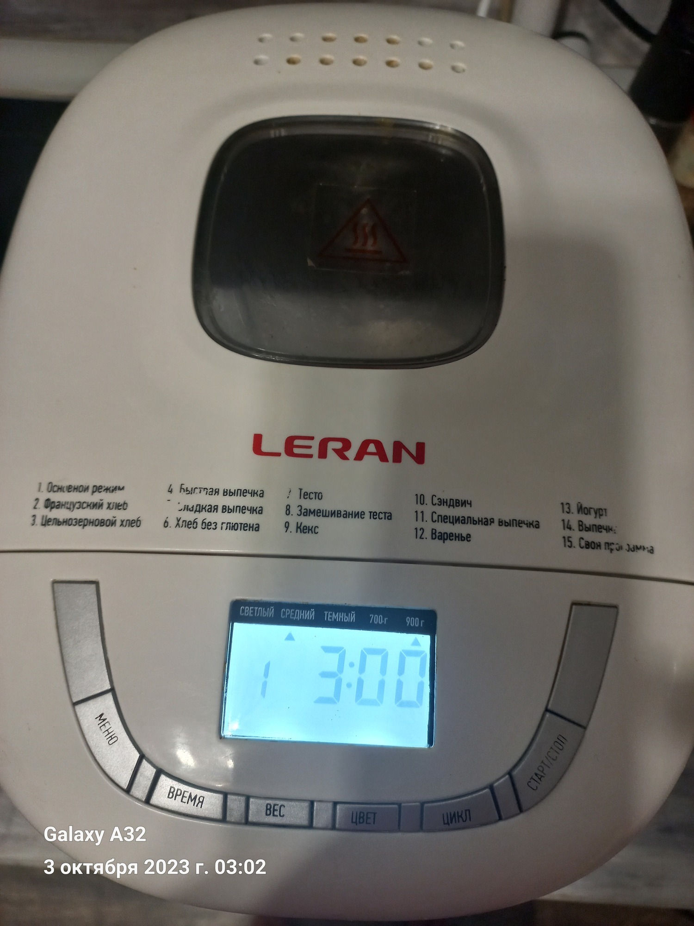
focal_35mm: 25
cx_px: 347
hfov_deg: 54.9
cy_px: 463
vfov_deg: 69.4
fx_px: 668
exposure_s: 1/50
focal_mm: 4.6
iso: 250
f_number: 1.8
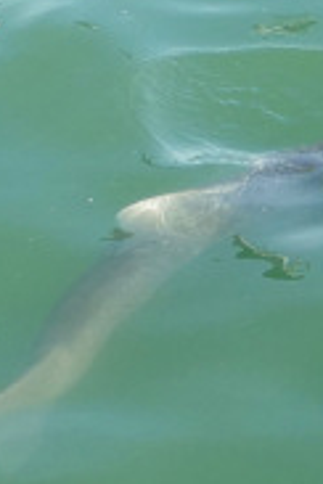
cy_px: 258
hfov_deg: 9.6
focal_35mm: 141
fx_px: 1897
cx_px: 421
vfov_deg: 14.6
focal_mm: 15.51
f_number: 3.2
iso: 125
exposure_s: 1/800
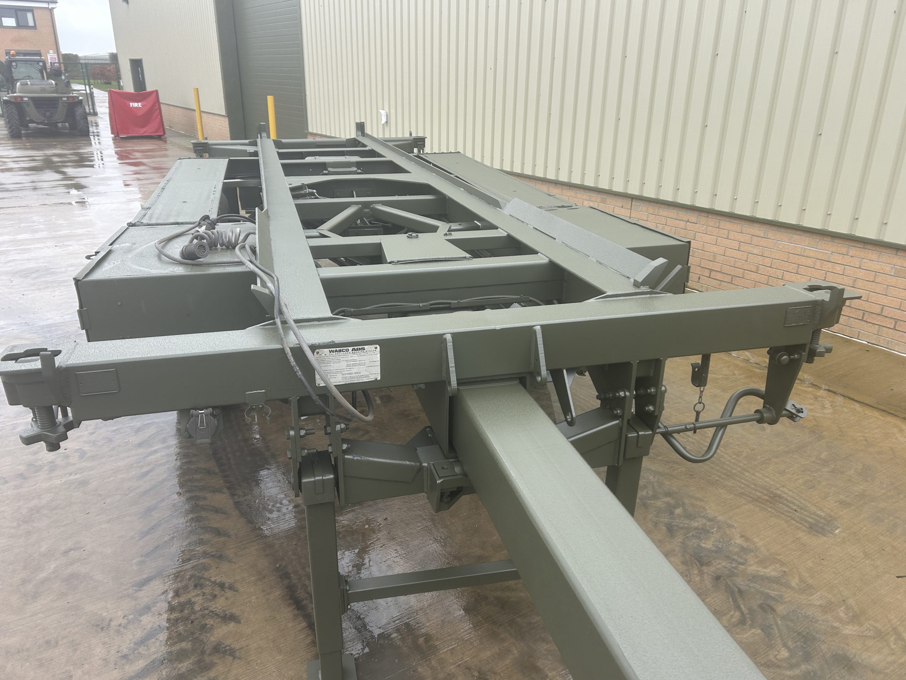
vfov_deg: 53.1
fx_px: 680
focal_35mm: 26
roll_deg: -0.8
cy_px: 340
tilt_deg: -21.9
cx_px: 453
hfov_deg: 67.3
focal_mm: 5.7
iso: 50
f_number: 1.5
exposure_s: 1/331
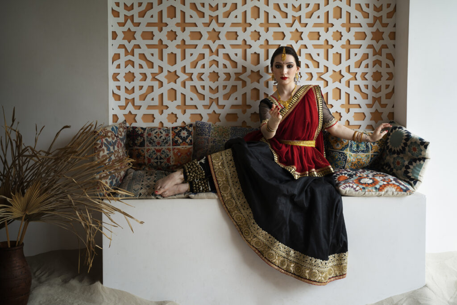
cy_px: 152
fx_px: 546
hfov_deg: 45.4
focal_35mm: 43
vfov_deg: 31.2
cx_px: 228
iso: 200
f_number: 4.5
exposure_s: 1/160
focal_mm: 43
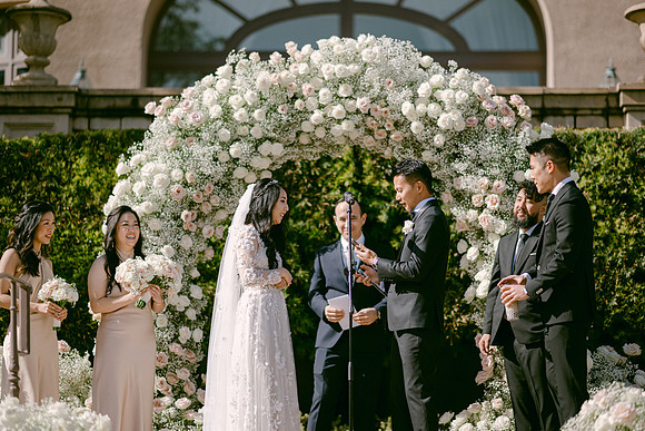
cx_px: 322
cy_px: 216
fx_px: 1951
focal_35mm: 109
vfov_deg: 12.6
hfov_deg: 18.8
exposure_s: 1/8000
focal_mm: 105
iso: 100
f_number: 1.4
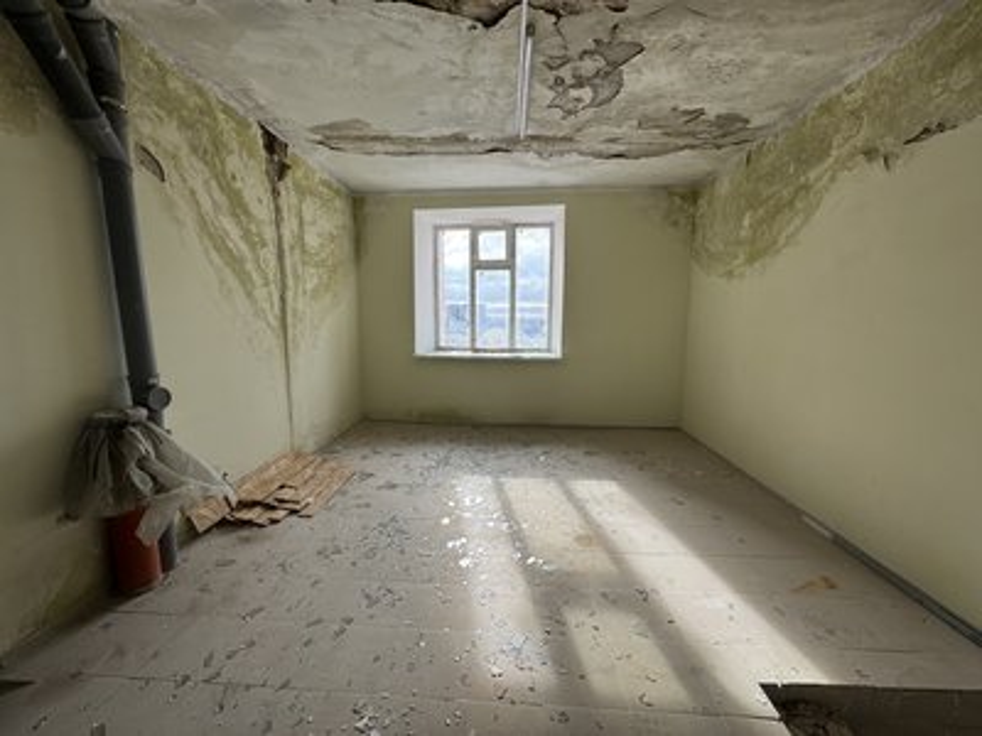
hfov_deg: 102.1
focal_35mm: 14
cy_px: 368
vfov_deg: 85.7
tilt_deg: -8.2
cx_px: 491
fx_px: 397
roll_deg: -0.6
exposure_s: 1/268
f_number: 2.2
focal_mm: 2.22
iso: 40
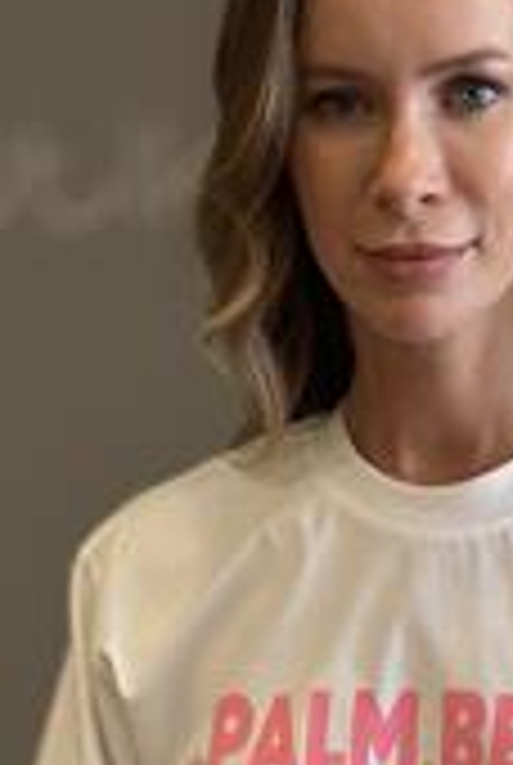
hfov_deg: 11.3
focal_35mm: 121
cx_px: 405
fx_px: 2576
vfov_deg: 16.3
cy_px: 871
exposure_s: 1/197
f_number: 1.78
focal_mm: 6.86
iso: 80
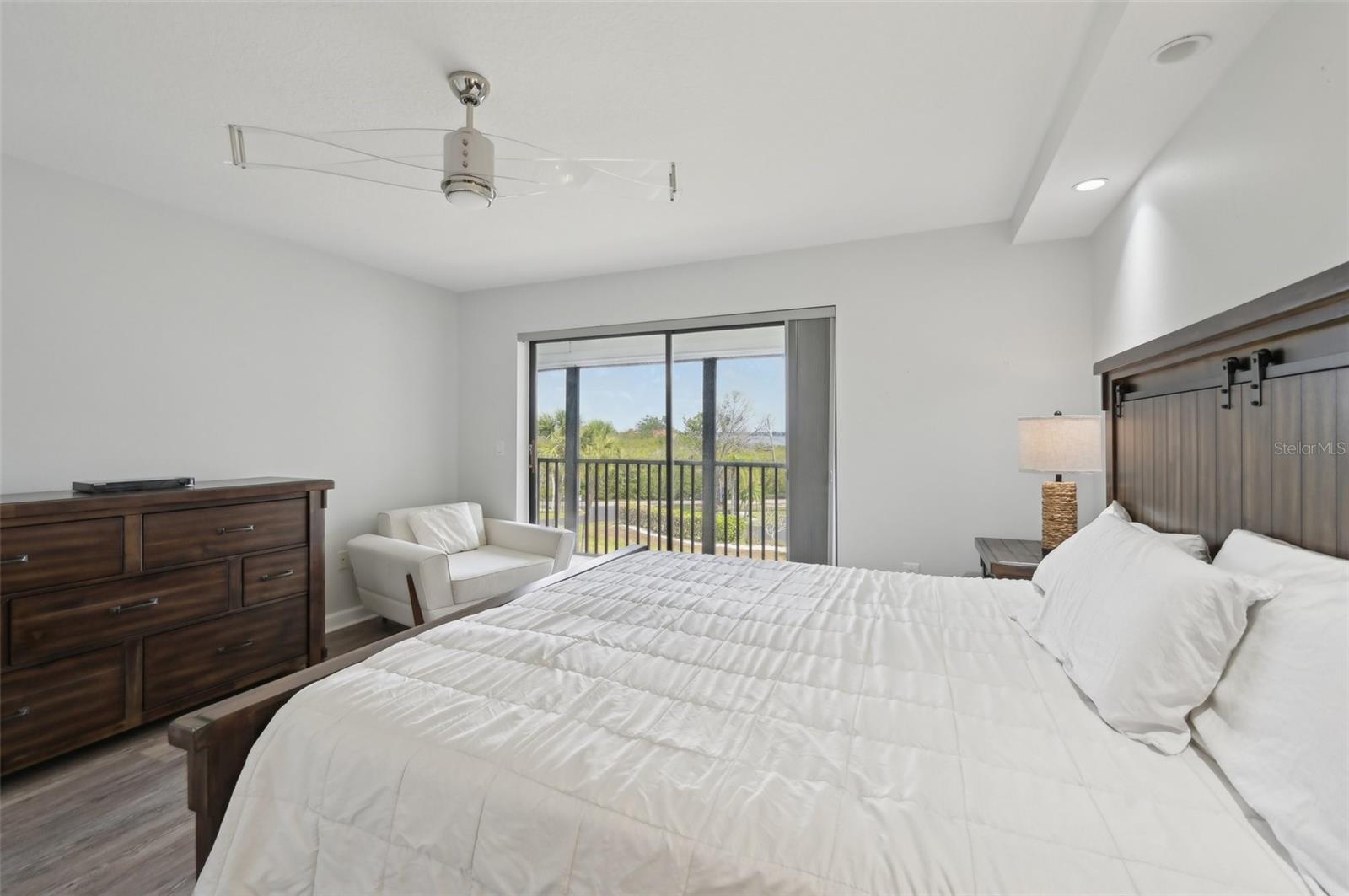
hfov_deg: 100.5
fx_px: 561
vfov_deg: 77.2
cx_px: 674
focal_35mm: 15
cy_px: 448
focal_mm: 15
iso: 400
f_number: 8
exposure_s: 1/80
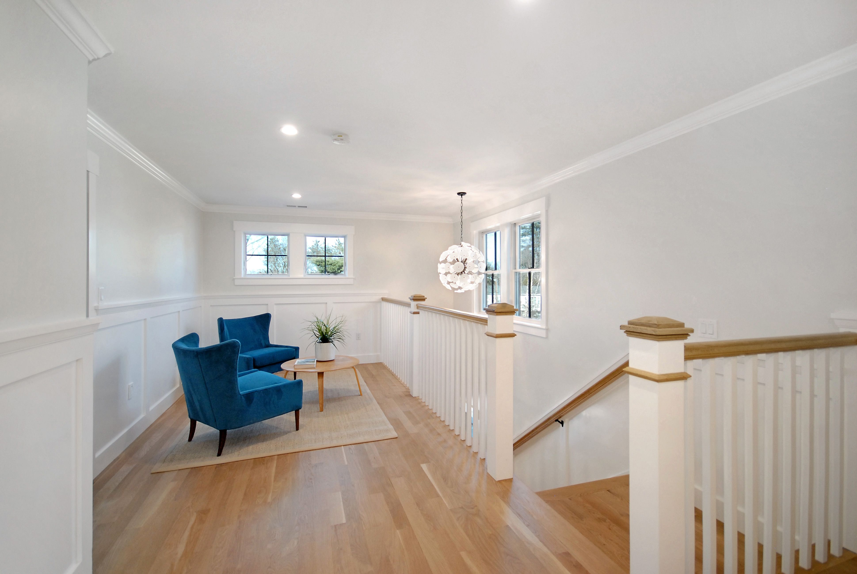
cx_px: 428
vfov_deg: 77.5
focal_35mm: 15
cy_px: 287
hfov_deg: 100.3
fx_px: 358
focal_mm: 10
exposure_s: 1/50
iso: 500
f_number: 4
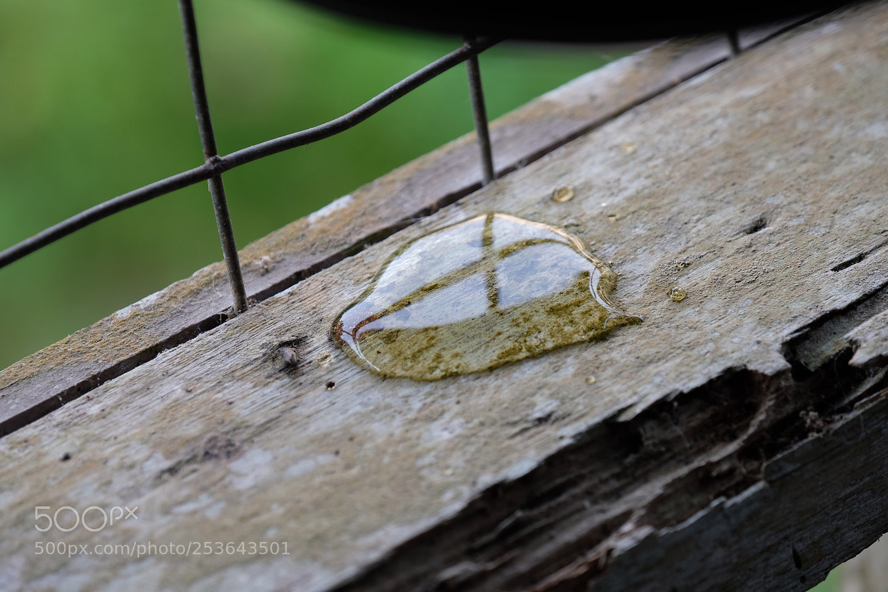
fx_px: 5006
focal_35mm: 203
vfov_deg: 6.8
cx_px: 444
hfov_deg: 10.1
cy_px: 296
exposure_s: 1/60
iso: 320
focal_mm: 135
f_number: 5.6
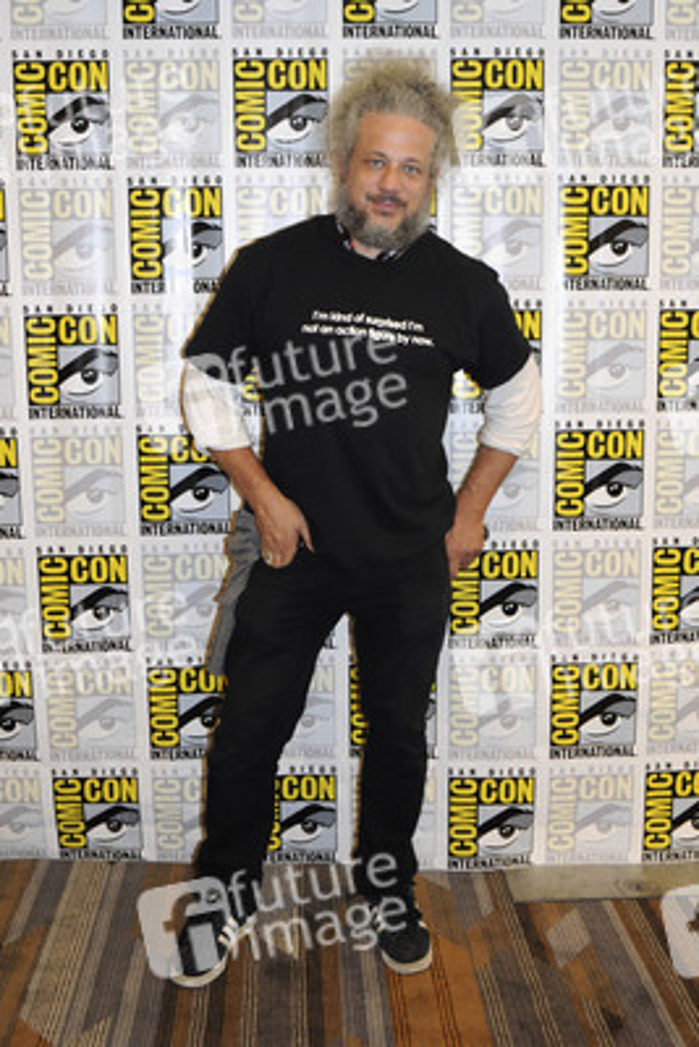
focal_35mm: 36
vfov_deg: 53.1
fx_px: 1048
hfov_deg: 36.9
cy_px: 524
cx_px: 350
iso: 1000
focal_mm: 24
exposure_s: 1/60
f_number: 4.5
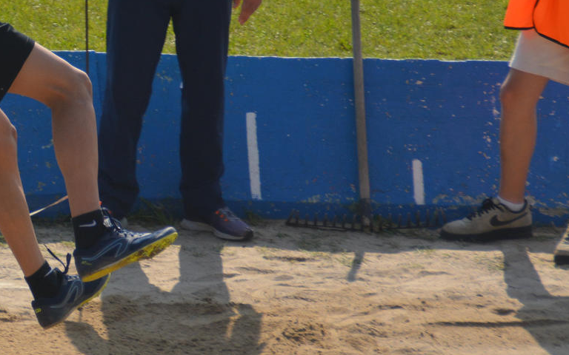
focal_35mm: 489
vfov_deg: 2.7
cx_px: -133
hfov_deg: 4.3
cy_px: 10
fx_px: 7583
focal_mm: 120
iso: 400
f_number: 6.3
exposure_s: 1/1600
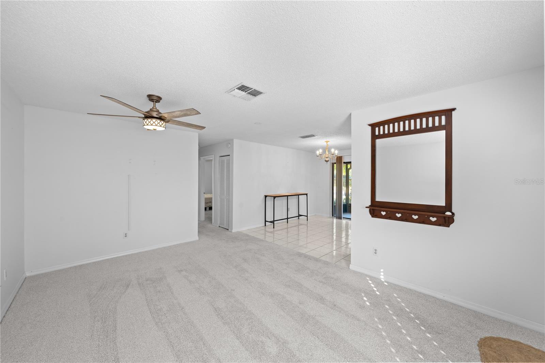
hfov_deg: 108.3
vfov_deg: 85.4
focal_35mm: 13
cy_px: 182
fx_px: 197
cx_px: 272
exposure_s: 1.3
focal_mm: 13
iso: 100
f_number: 9
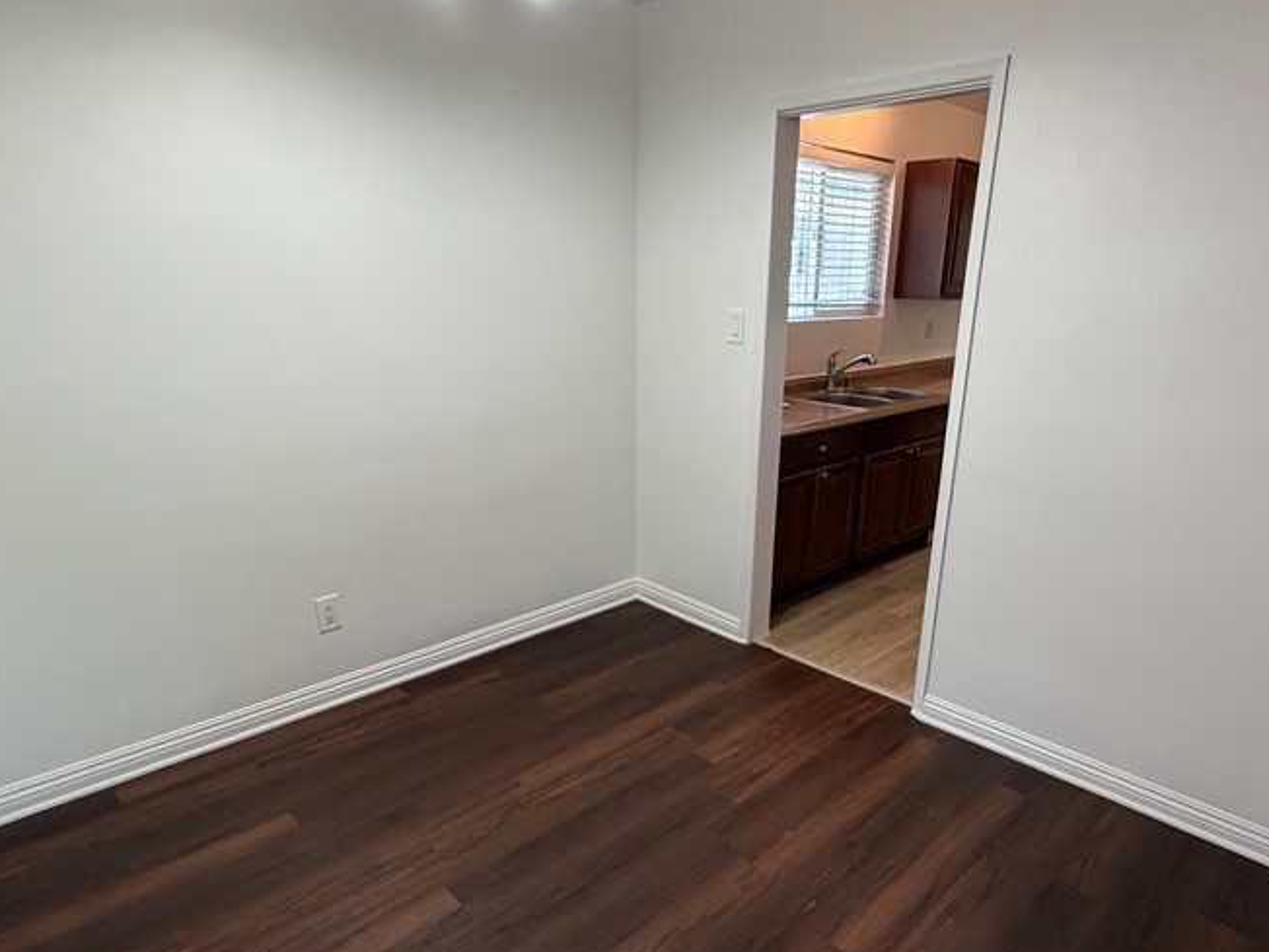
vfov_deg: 60.8
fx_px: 807
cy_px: 541
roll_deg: -0.4
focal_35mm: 22
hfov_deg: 76.3
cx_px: 675
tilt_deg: -18.7
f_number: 2.2
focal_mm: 2.22
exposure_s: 1/120
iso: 320
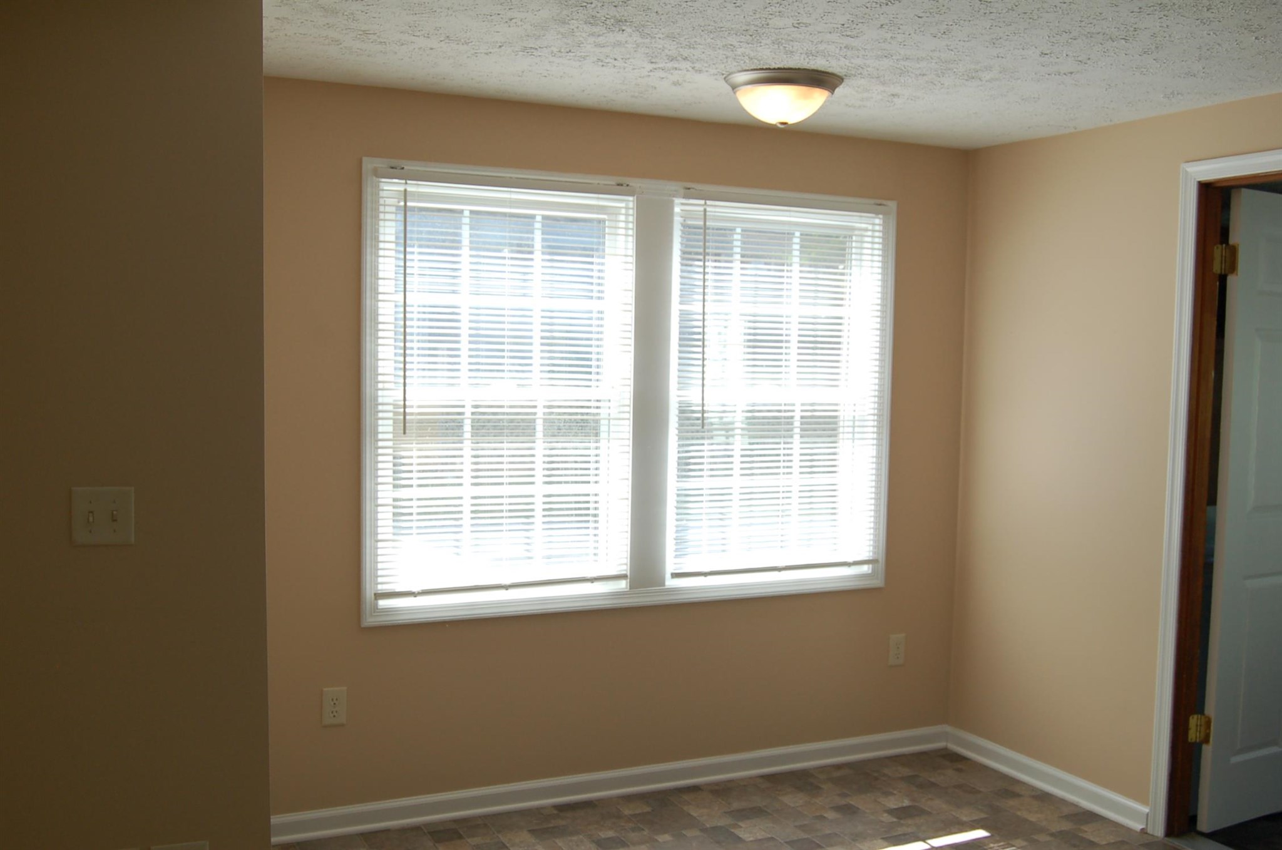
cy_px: 425
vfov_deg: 36.7
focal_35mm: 36
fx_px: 1280
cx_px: 641
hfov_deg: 53.2
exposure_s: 1/125
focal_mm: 24
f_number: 5.6
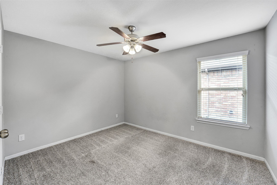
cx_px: 138
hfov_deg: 104.2
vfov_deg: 81.2
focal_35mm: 14
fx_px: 108
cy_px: 92
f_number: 11
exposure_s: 1/25
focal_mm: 14
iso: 500
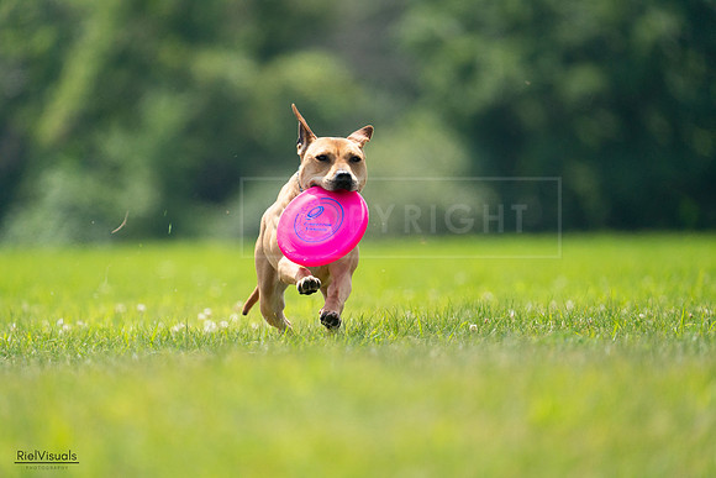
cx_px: 358
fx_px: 11936
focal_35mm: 600
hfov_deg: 3.4
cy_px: 239
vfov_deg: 2.3
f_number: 6.3
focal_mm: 600
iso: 1600
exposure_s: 1/4000
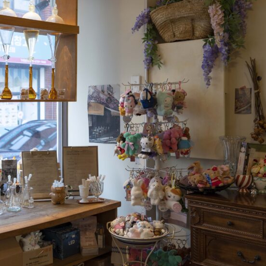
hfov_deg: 32.1
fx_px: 452
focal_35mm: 52
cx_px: 62
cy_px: 125
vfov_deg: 32.8
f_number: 4.5
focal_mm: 33
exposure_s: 1/60
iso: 400
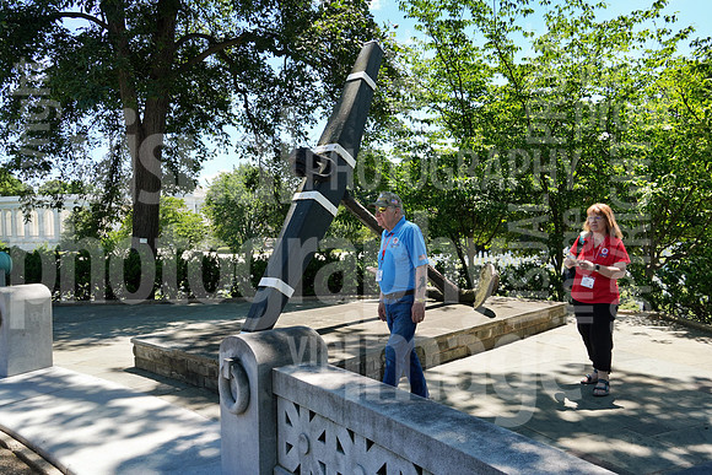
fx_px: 593
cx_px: 356
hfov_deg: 61.9
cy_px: 238
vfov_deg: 43.6
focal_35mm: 30
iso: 200
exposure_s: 1/125
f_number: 10
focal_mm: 20
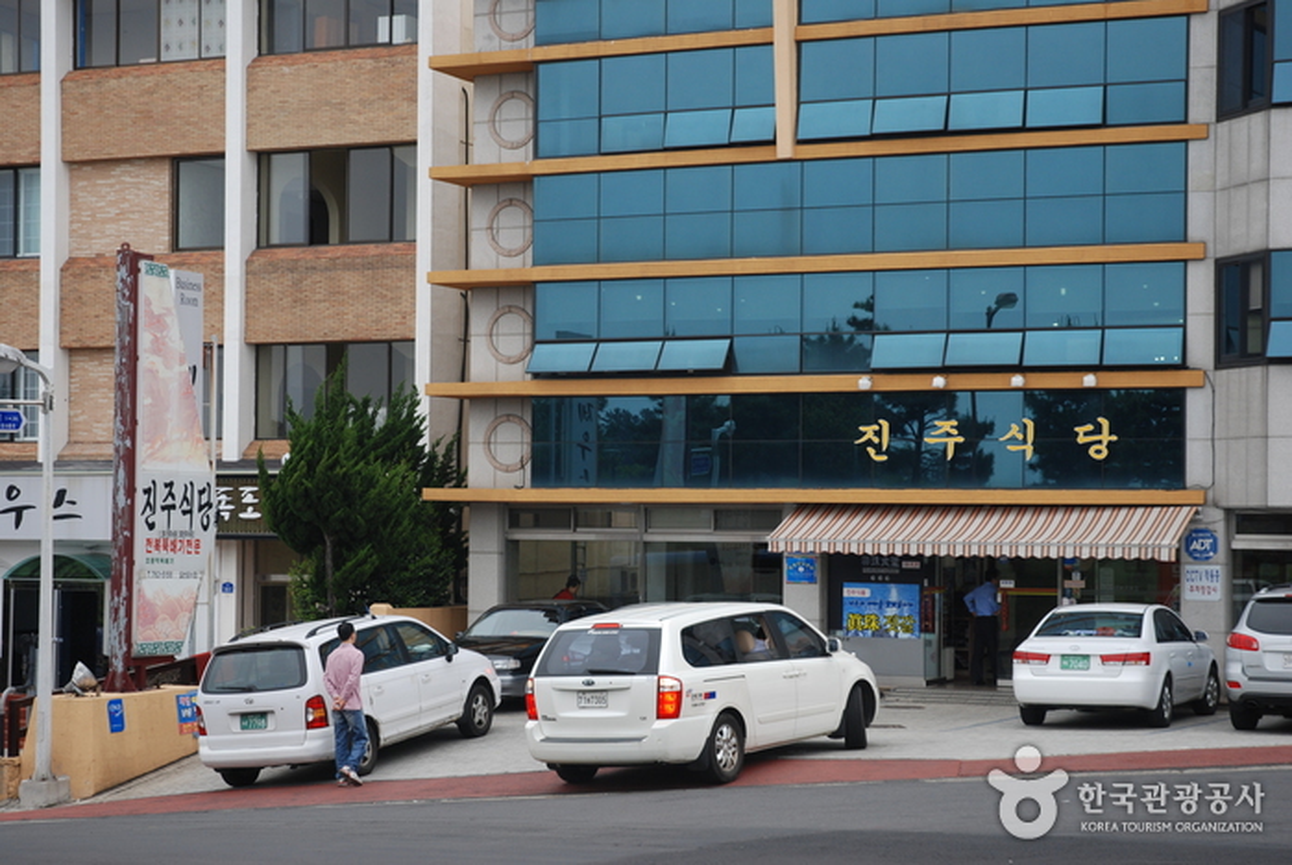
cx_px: 646
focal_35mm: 72
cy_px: 432
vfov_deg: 19.0
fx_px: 2587
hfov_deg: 28.0
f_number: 5.6
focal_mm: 48
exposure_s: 1/125
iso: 180
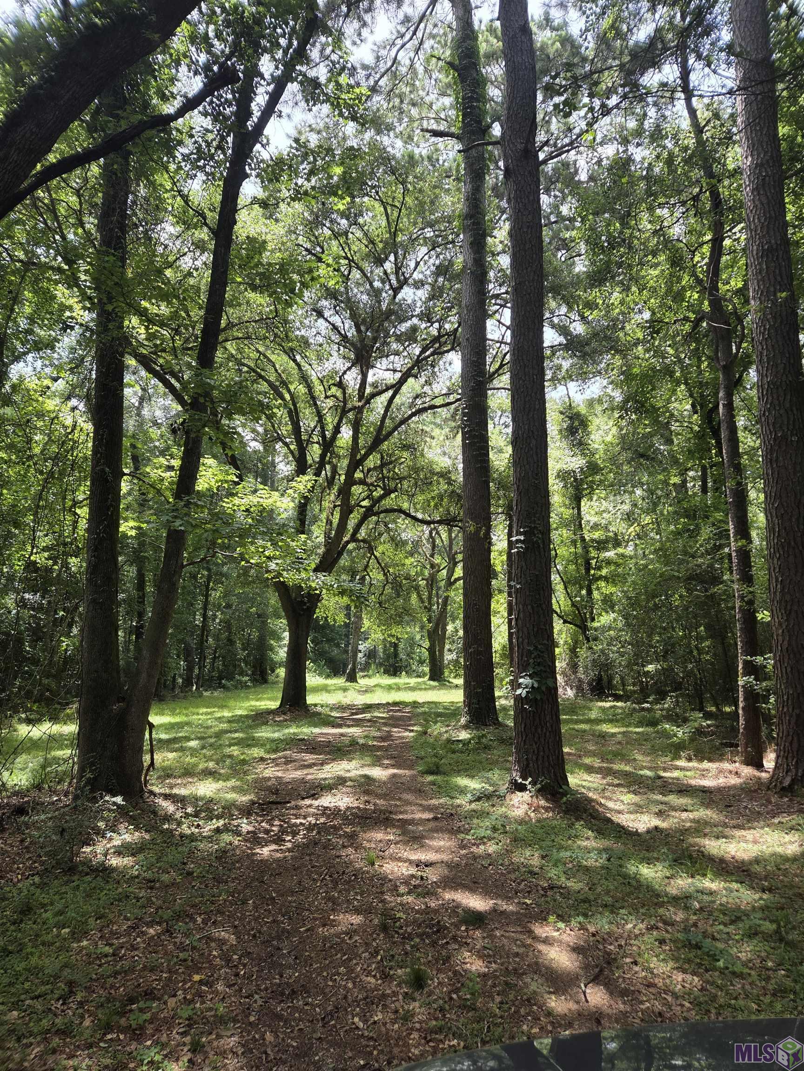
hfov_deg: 58.9
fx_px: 712
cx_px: 402
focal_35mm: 23
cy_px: 536
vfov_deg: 73.9
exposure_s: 1/621
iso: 80
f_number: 1.8
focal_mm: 5.4
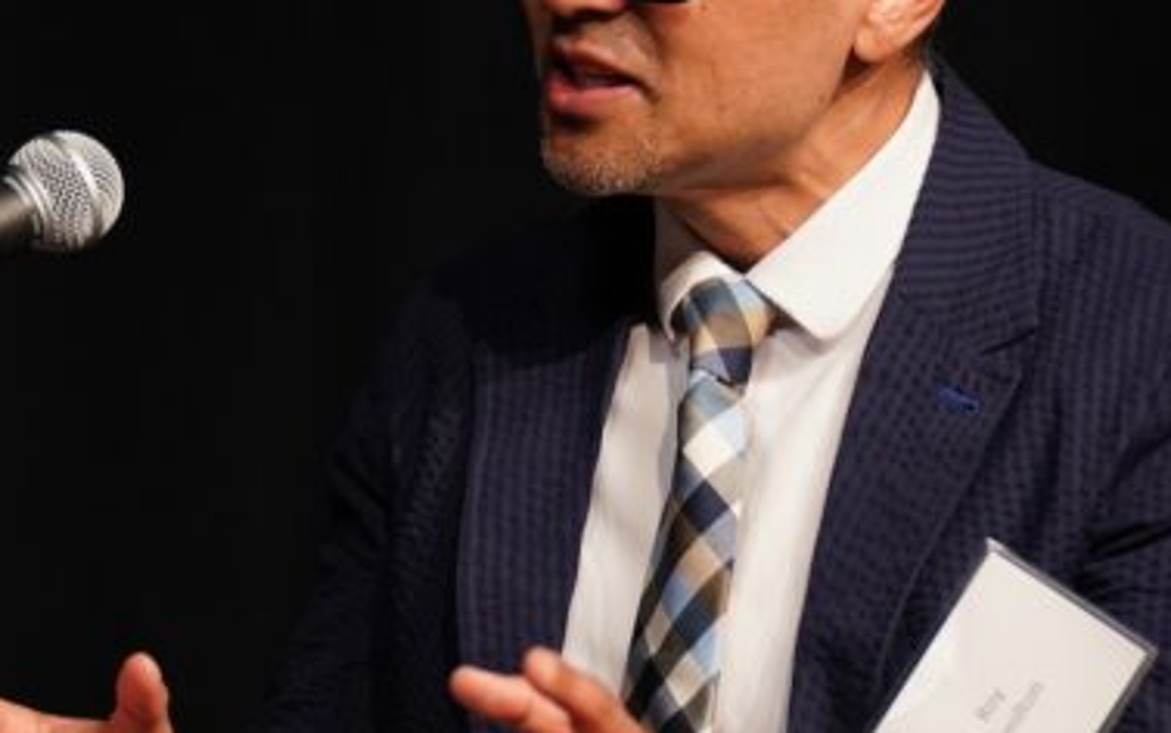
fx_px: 8748
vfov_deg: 4.8
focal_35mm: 274
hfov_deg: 7.7
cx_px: 587
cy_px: 264
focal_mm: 132
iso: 2000
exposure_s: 1/400
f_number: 2.8
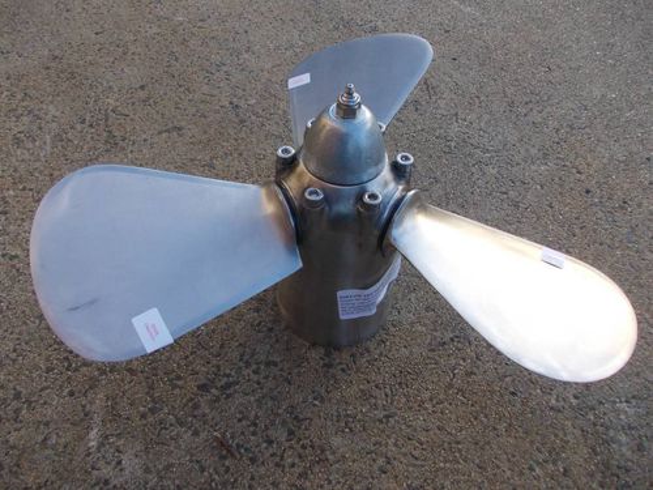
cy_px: 245
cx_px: 326
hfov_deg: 63.4
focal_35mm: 28
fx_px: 528
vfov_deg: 49.7
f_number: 2.7
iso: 80
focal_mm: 4
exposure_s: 1/200
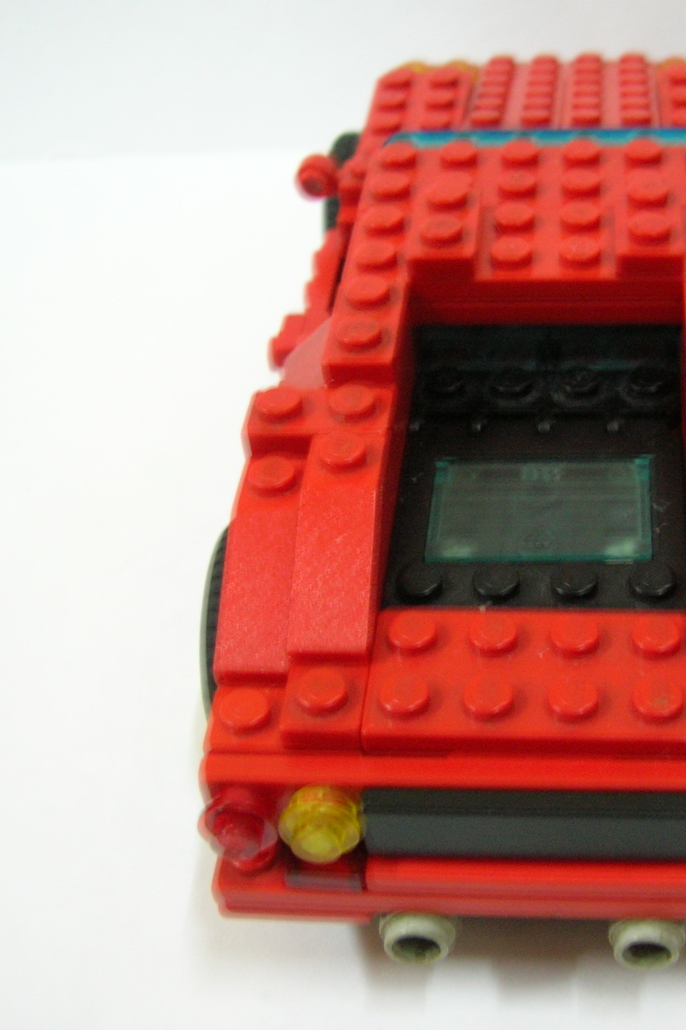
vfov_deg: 40.3
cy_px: 522
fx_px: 1400
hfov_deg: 27.1
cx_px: 531
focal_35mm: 49
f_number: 2.9
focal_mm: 5.7
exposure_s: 1/2.4
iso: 100
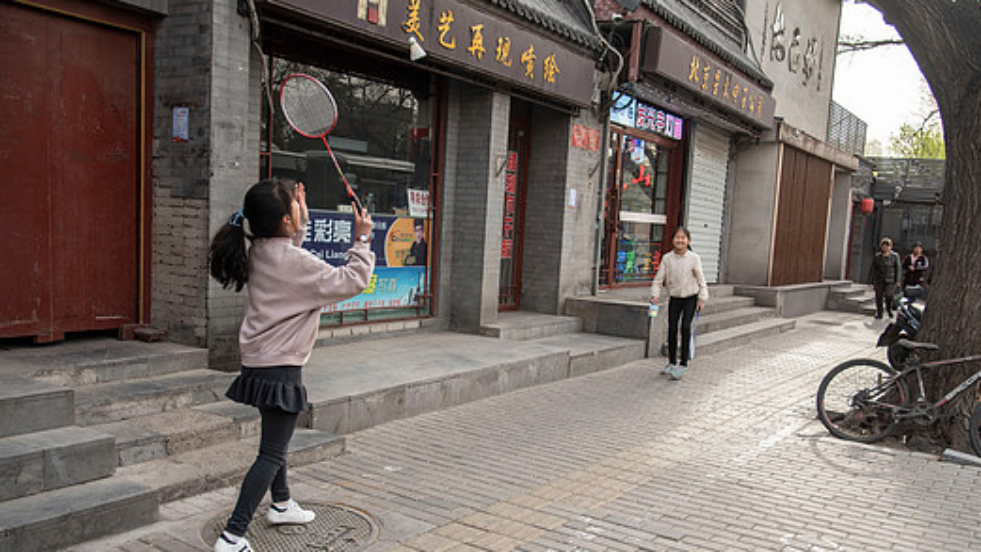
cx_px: 497
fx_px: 910
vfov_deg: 33.6
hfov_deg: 56.6
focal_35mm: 35
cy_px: 342
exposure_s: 1/800
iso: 500
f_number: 4
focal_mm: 30
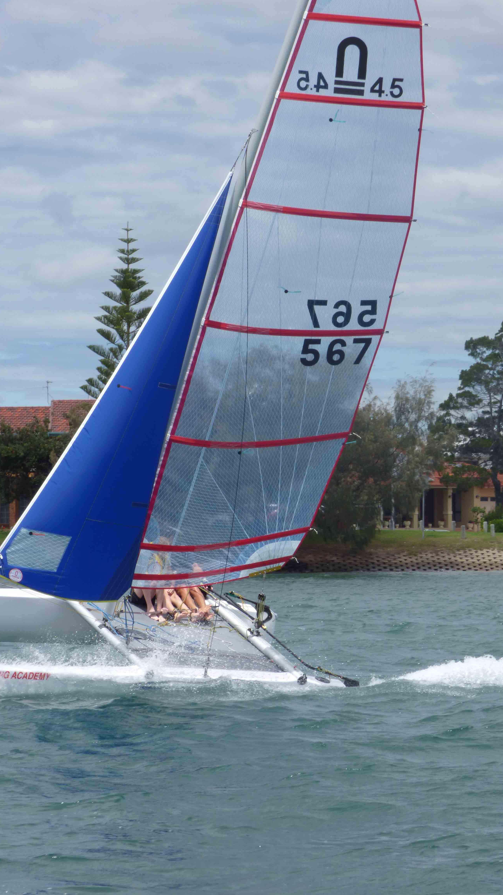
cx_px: 222
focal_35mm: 154
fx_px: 3651
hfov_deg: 7.9
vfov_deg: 14.0
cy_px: 447
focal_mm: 25.24
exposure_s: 1/500
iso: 100
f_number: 7.1
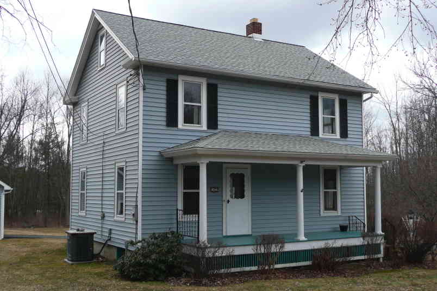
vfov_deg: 31.2
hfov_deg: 45.4
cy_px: 146
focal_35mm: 43
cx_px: 218
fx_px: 522
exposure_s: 1/400
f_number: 4
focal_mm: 7
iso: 100
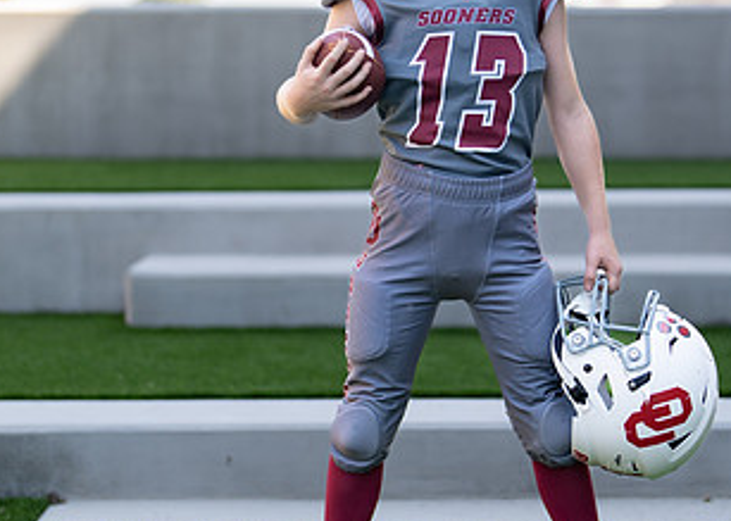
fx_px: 2386
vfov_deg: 12.5
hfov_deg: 17.4
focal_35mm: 115
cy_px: 192
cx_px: 499
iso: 100
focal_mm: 50
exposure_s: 1/2000
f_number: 1.2
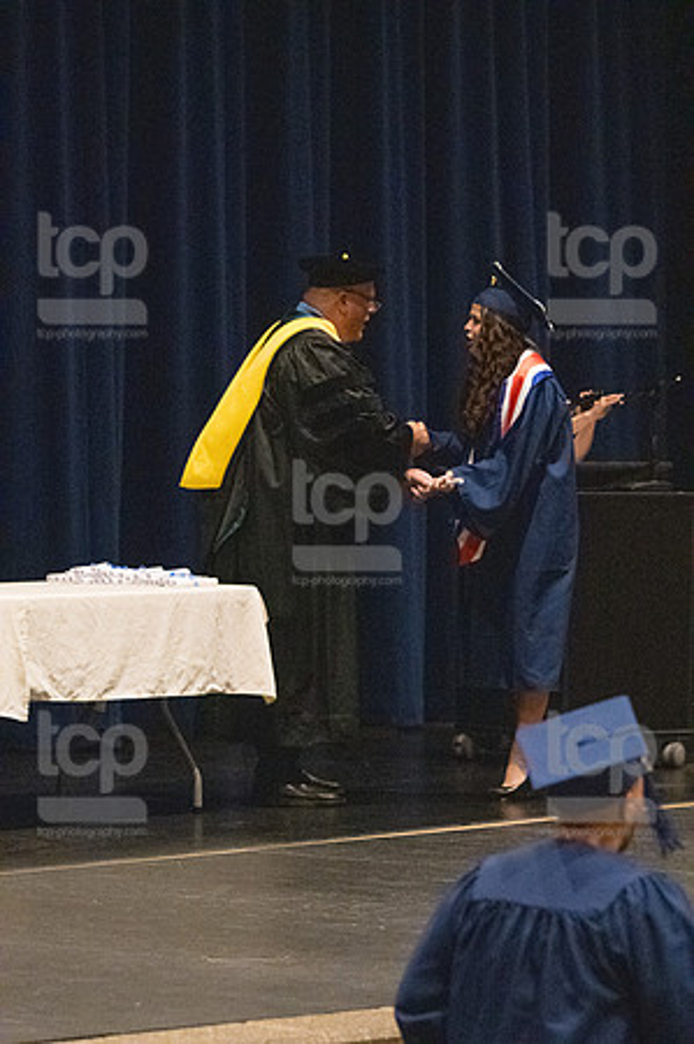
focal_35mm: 174
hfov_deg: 7.9
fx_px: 5043
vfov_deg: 11.8
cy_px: 522
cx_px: 347
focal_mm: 116
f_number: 3.2
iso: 10000
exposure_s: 1/400
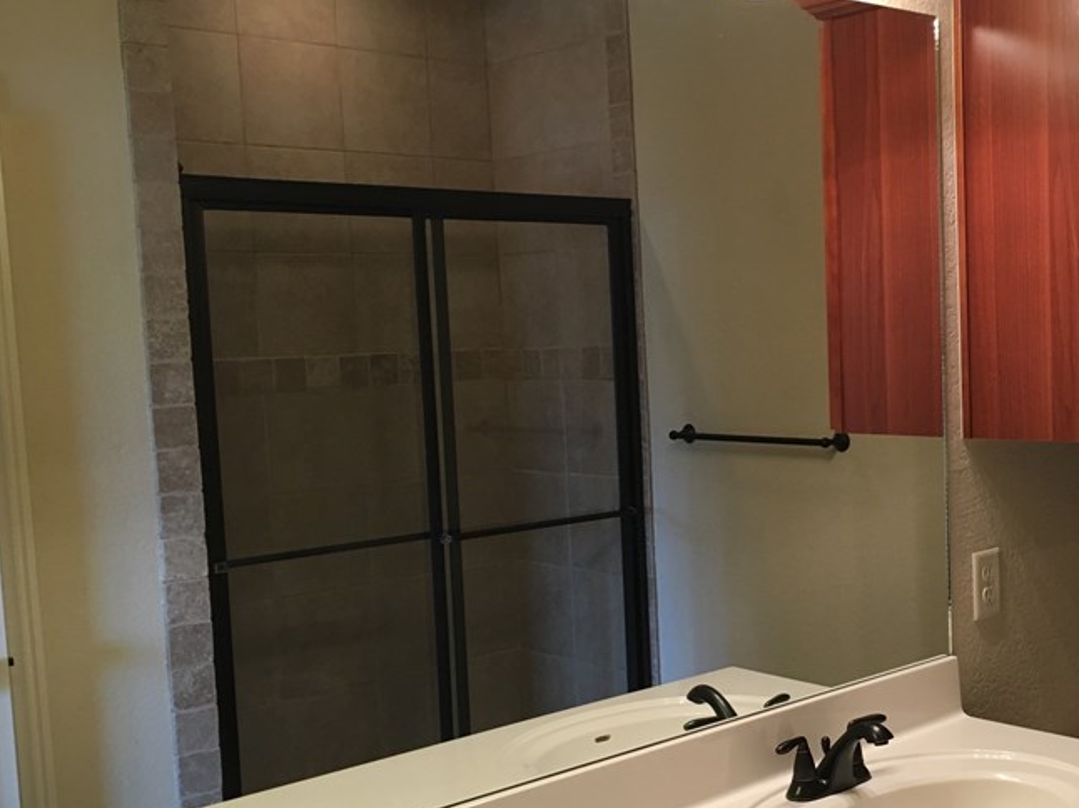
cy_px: 466
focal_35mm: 46
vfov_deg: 31.4
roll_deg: +2.9
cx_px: 785
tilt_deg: -5.0
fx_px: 1433
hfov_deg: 40.3
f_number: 2.2
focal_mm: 4.15
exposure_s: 1/30
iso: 100
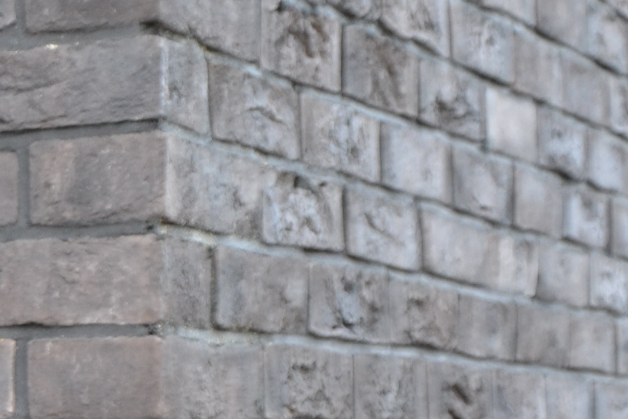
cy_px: 345
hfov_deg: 11.7
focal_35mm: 168
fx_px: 2930
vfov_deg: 8.2
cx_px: -331
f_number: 4
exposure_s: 1/40
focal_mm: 28
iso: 400
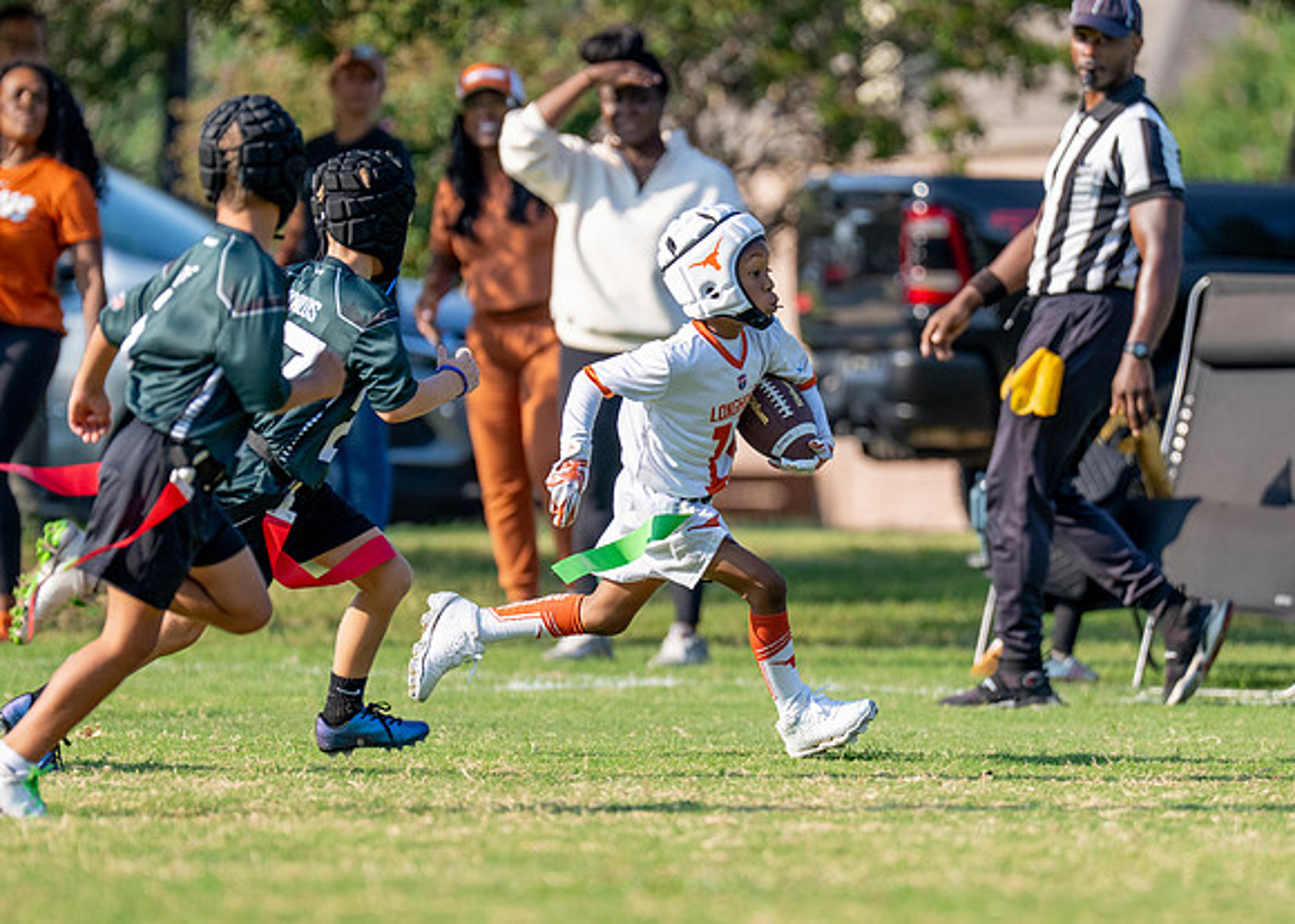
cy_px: 512
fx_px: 14189
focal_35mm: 386
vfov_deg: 3.7
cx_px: 701
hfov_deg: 5.2
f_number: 2.8
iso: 200
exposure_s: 1/2500
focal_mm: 200
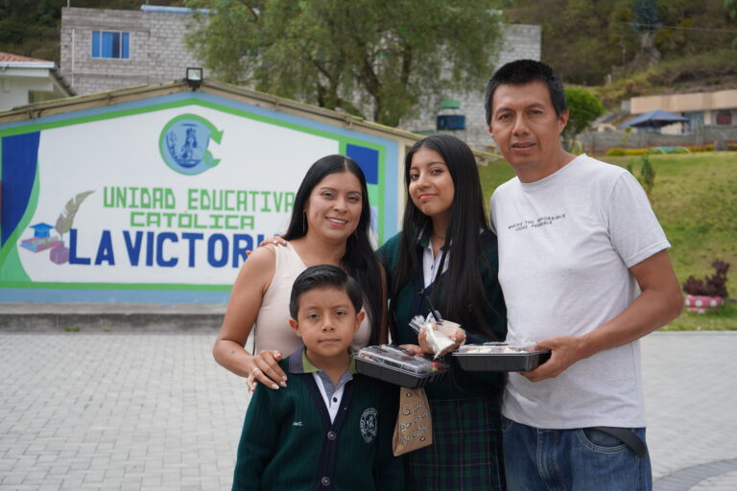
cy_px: 246
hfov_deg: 43.6
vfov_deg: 29.9
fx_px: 921
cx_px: 368
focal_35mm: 45
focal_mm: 45
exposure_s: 1/320
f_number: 5
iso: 100
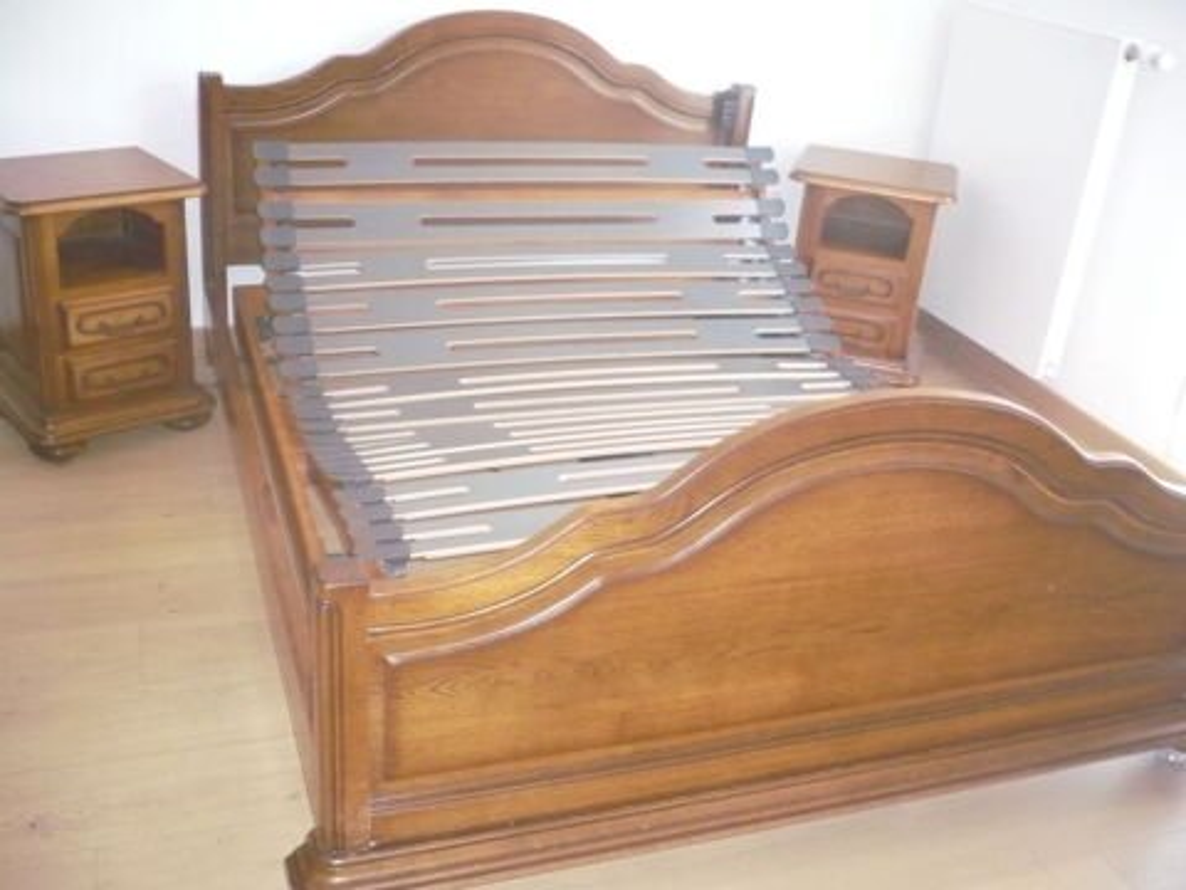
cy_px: 445
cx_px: 593
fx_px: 1199
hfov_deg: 52.6
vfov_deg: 40.7
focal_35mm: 35
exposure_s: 1/30
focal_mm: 5.8
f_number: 2.8
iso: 400
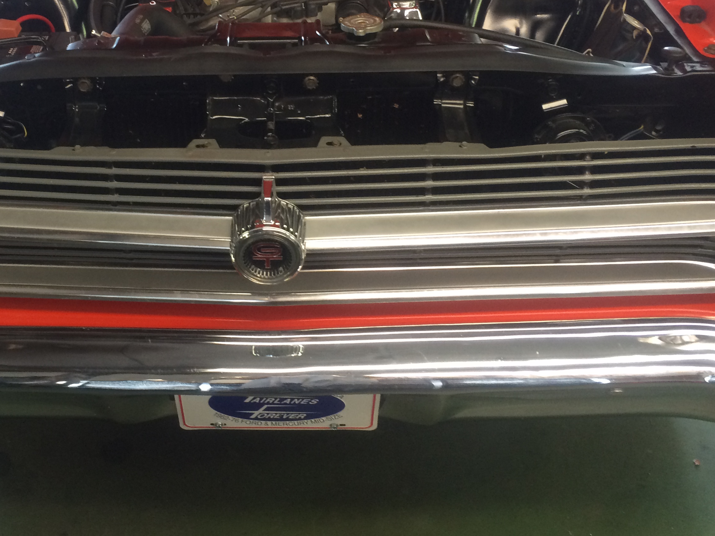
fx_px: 867
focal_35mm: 42
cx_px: 255
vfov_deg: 34.0
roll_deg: +2.3
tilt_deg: -30.9
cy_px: 173
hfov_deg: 44.3
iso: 125
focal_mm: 4.15
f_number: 2.2
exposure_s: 1/30
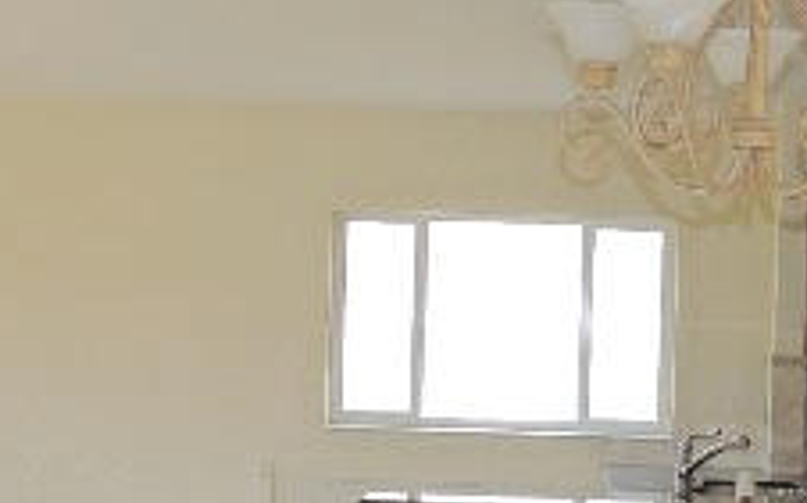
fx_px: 1978
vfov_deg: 14.4
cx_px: 532
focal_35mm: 90
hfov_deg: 23.0
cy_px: 382
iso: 140
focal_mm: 4.3
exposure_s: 1/40
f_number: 3
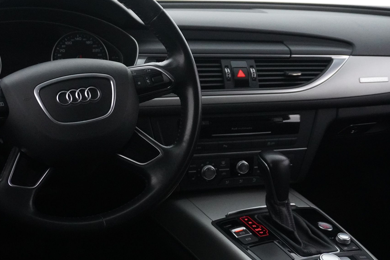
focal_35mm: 55
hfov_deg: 36.2
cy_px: 108
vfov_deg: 24.7
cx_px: 147
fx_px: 593
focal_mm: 25
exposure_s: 1/100
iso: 6400
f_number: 4.5
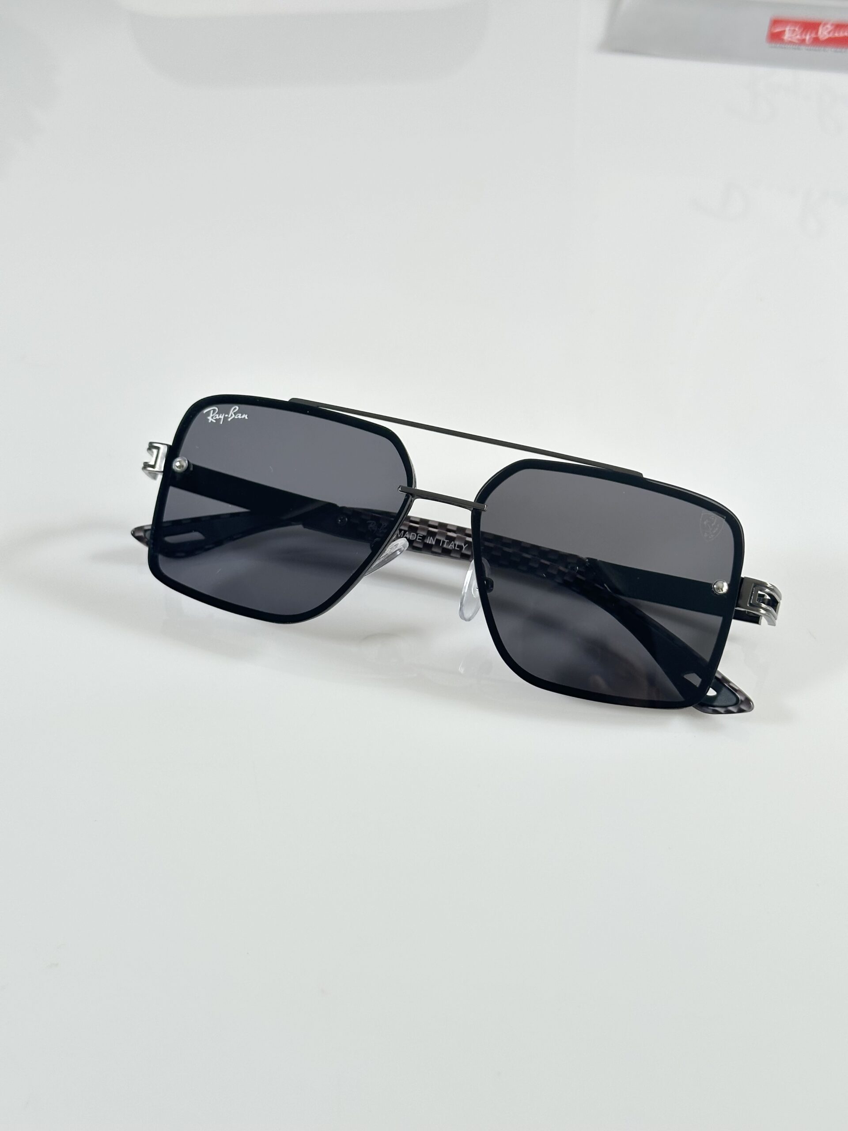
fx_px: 1568
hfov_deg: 30.3
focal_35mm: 48
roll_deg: +1.4
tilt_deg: -41.2
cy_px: 566
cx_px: 424
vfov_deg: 39.7
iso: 80
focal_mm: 6.86
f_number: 1.78
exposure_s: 1/120
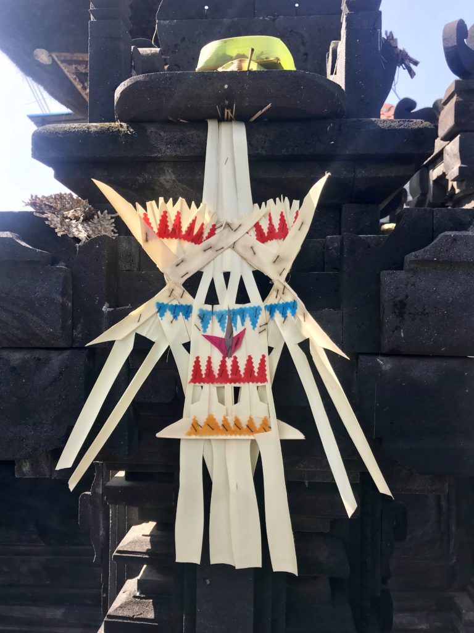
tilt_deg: -0.5
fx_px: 511
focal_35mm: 28
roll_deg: -0.3
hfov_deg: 49.7
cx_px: 237
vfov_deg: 63.4
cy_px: 316
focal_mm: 3.99
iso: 20
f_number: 1.8
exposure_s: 1/541
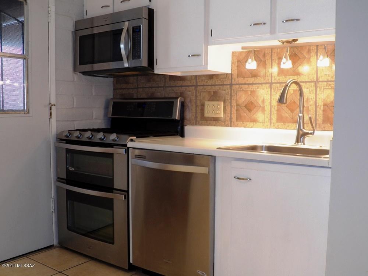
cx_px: 184
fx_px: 372
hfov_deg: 52.6
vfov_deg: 40.7
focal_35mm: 35
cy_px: 138
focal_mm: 6.3
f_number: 2.8
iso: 125
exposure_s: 1/30
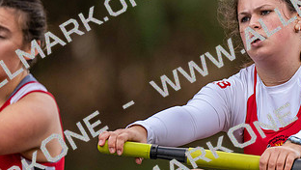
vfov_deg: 1.0
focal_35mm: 1167
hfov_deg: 1.8
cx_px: 269
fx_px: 9321
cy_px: 100
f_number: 4
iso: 1800
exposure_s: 1/2500
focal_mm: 600
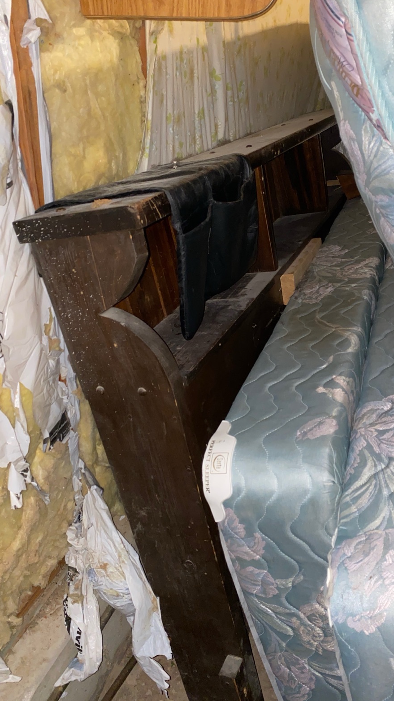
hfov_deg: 39.9
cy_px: 348
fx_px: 539
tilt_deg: -28.3
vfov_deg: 66.1
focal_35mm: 29
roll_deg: -4.5
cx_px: 247
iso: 64
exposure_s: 1/4
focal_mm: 4.25
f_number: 1.8
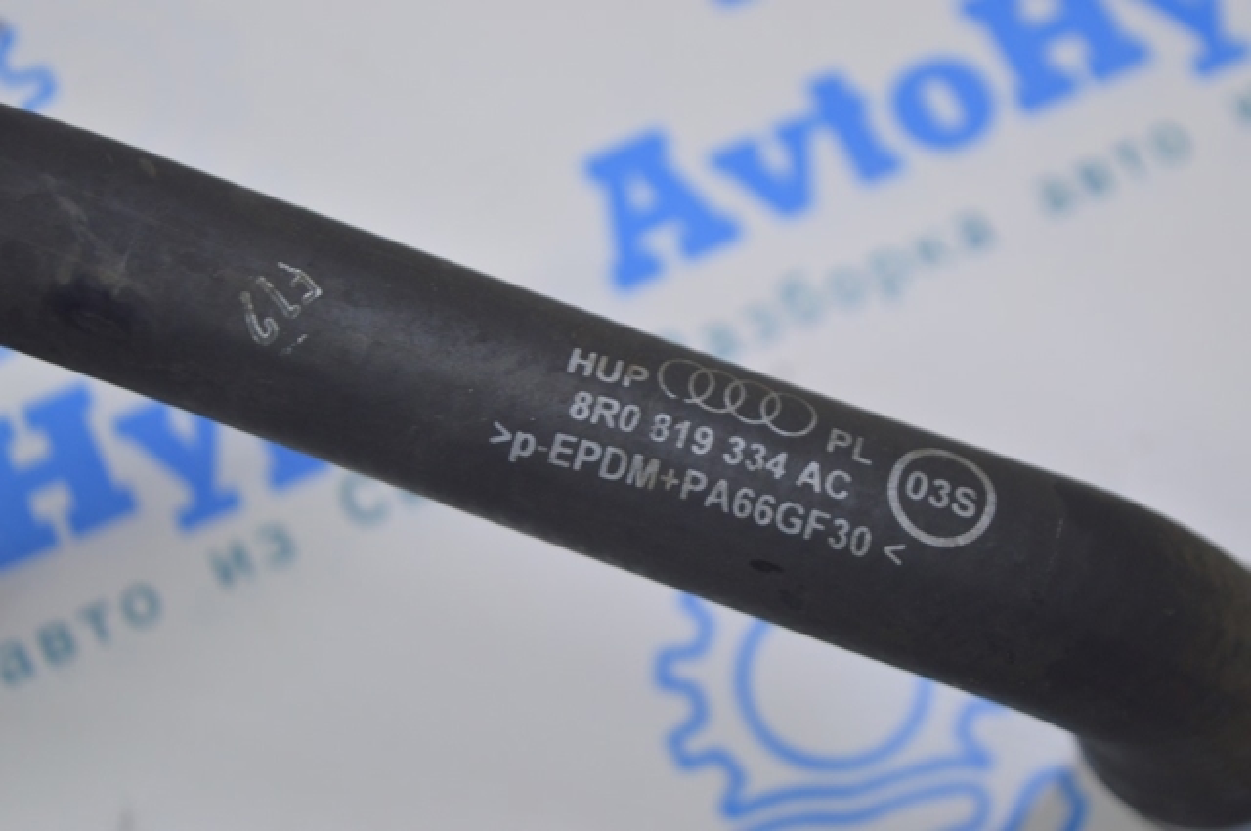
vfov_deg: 16.5
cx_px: 626
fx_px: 2863
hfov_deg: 24.6
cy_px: 416
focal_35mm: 82
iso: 400
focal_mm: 55
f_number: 5.6
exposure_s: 1/25
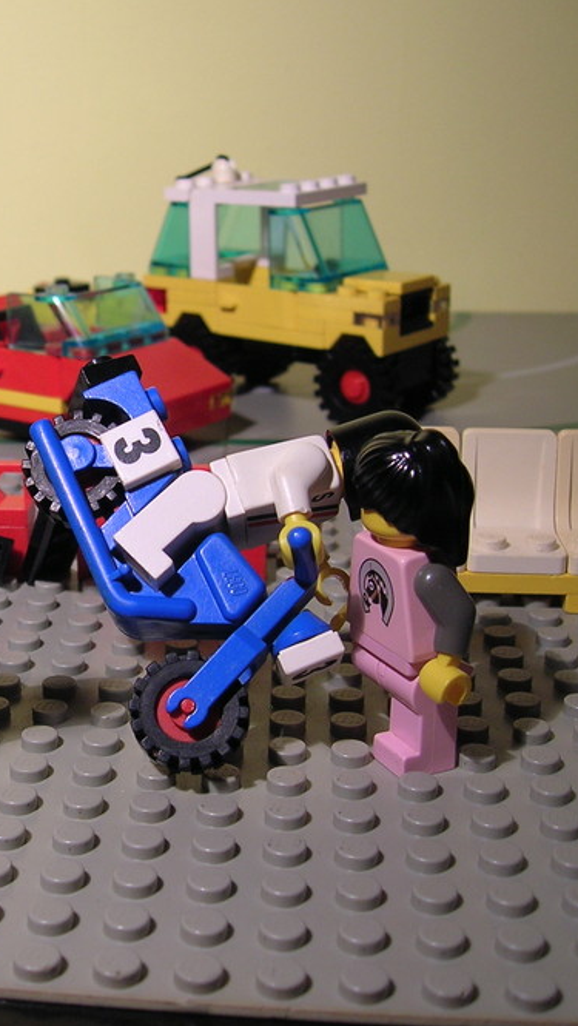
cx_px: 55
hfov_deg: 23.3
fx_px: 1361
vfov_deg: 41.3
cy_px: 517
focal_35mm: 50
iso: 50
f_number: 2.9
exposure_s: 1/15.8
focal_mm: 5.7
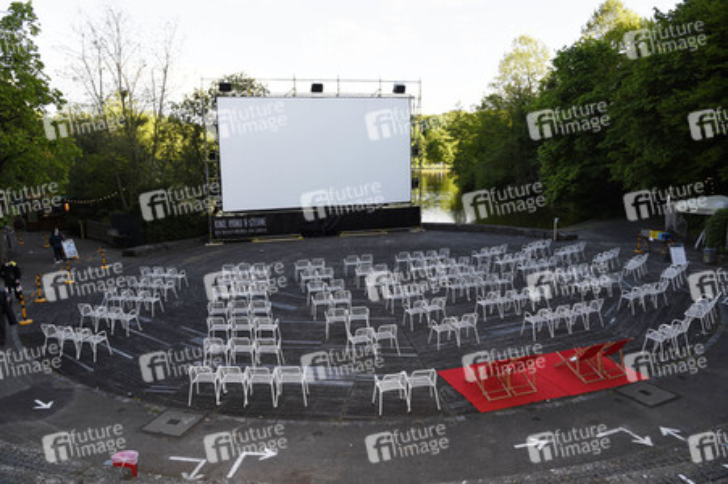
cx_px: 364
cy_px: 242
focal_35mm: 24
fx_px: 485
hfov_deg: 73.8
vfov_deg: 53.1
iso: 200
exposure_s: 1/160
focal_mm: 24
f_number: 6.3
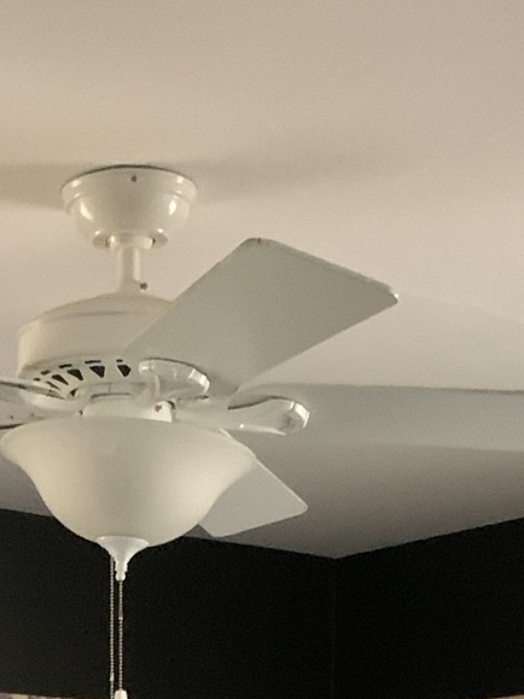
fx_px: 1858
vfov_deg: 17.9
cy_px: 1187
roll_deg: +0.8
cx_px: 106
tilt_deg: -6.1
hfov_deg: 15.9
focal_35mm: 92
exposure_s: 1/22
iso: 800
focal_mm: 4.25
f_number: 1.8
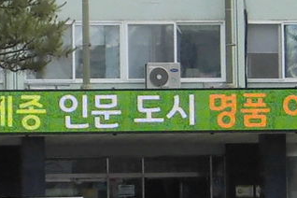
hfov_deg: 6.4
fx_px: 2640
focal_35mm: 320
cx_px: 77
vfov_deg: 4.3
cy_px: 73
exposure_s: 1/500
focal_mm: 9.16
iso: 100
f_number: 4
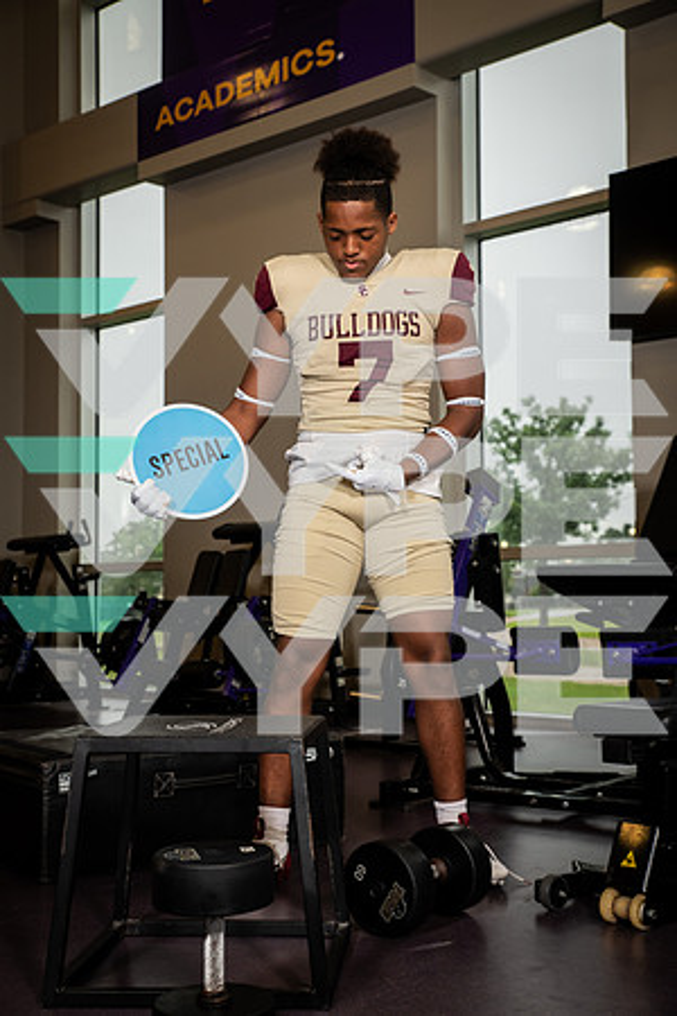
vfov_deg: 41.1
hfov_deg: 28.1
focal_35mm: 48
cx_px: 338
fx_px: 1354
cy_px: 508
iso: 500
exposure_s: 1/250
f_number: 5.6
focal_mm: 48
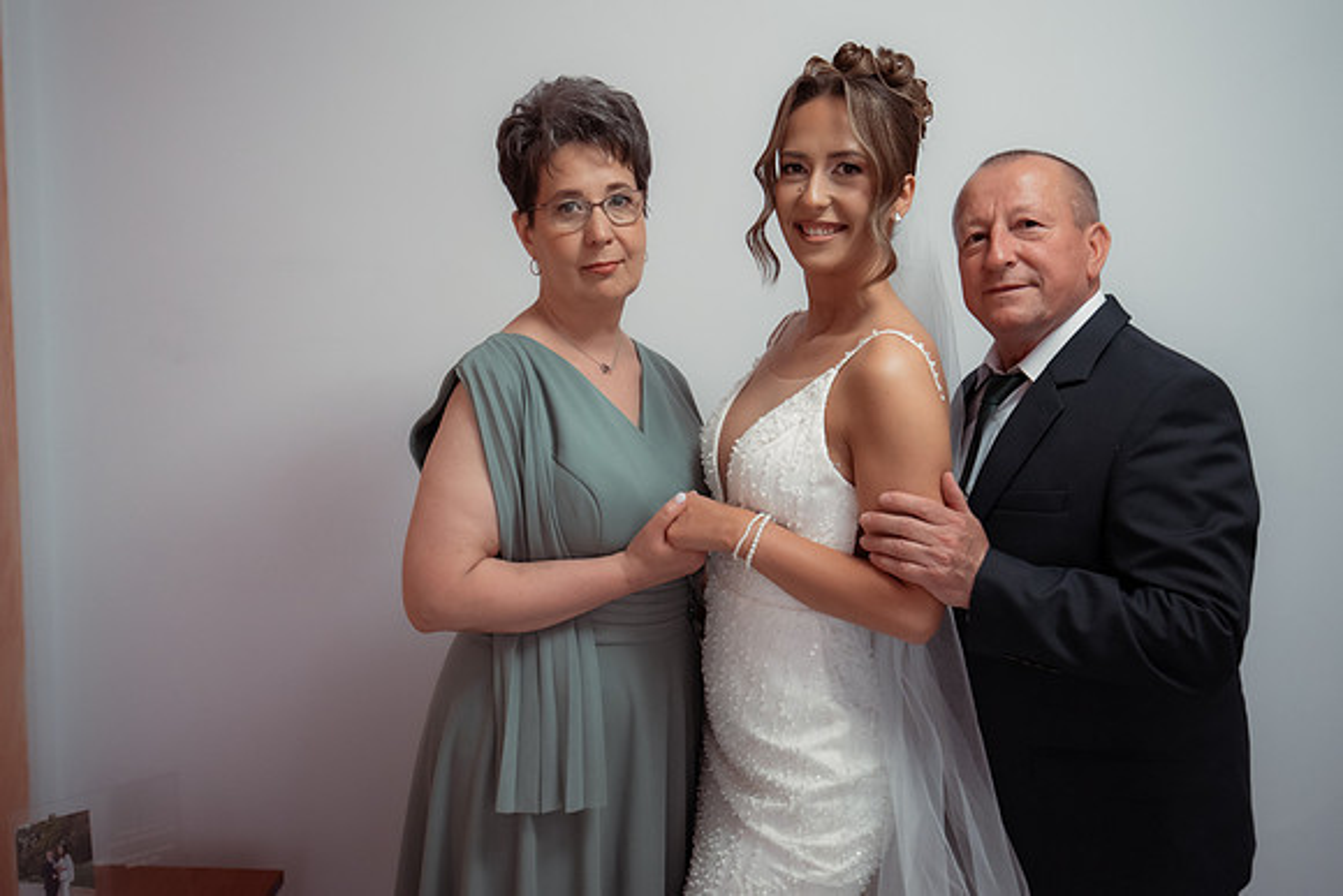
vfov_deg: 38.5
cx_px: 687
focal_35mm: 34
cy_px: 425
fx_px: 1284
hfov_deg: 55.2
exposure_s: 1/640
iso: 1250
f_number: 2.8
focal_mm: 30
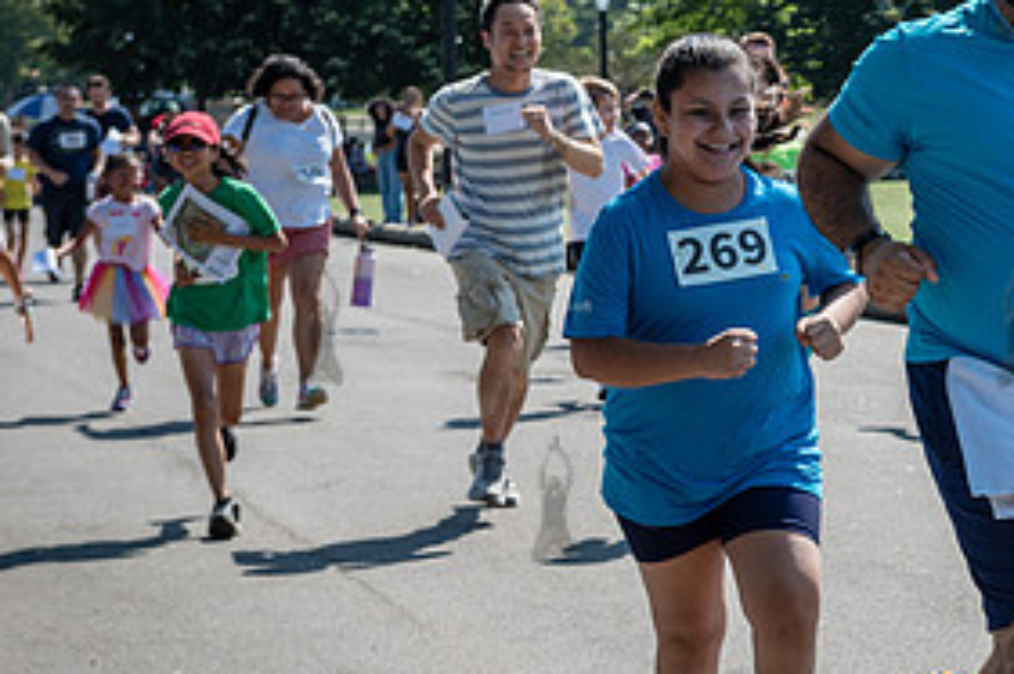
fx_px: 3603
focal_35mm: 128
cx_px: 1018
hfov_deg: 15.7
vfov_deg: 10.7
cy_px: 323
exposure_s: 1/500
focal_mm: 62
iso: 200
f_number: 6.3
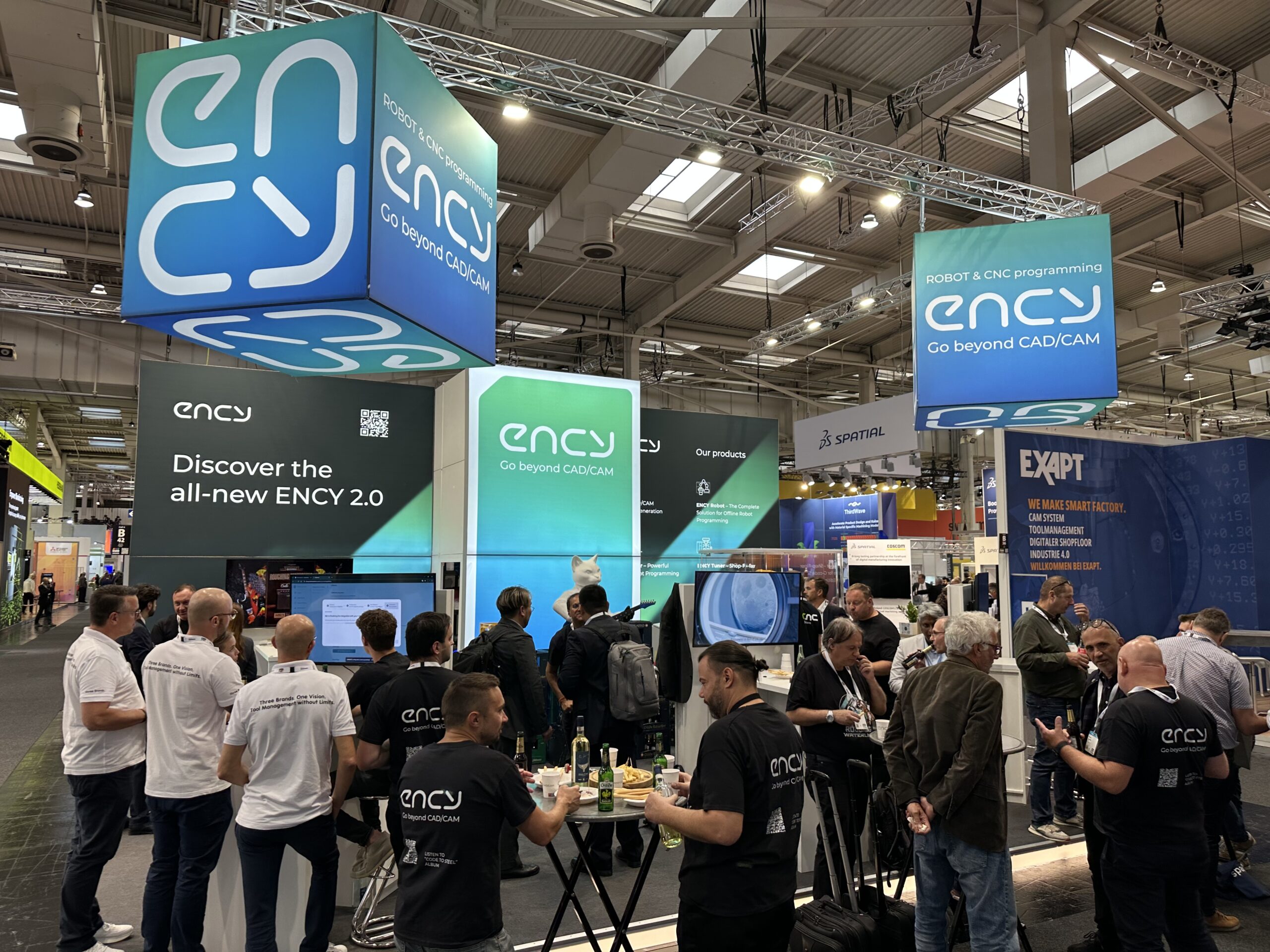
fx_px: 881
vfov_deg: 56.8
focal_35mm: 24
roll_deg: +0.1
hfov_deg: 71.6
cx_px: 635
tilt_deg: +5.9
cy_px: 476
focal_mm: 6.86
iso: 80
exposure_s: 1/100
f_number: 1.78
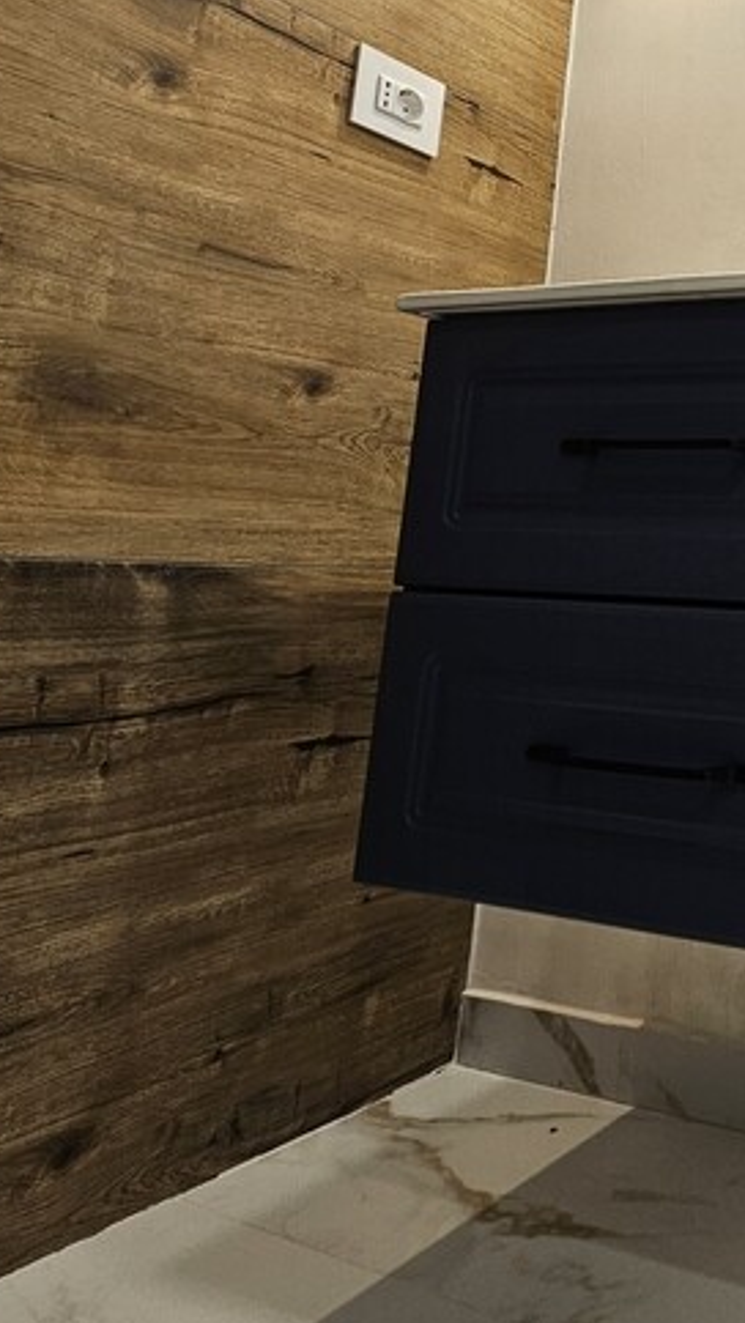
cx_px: 923
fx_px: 1053
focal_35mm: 30
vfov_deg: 61.7
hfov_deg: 31.6
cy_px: 378
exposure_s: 1/50
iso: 64
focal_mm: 2.2
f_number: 2.2
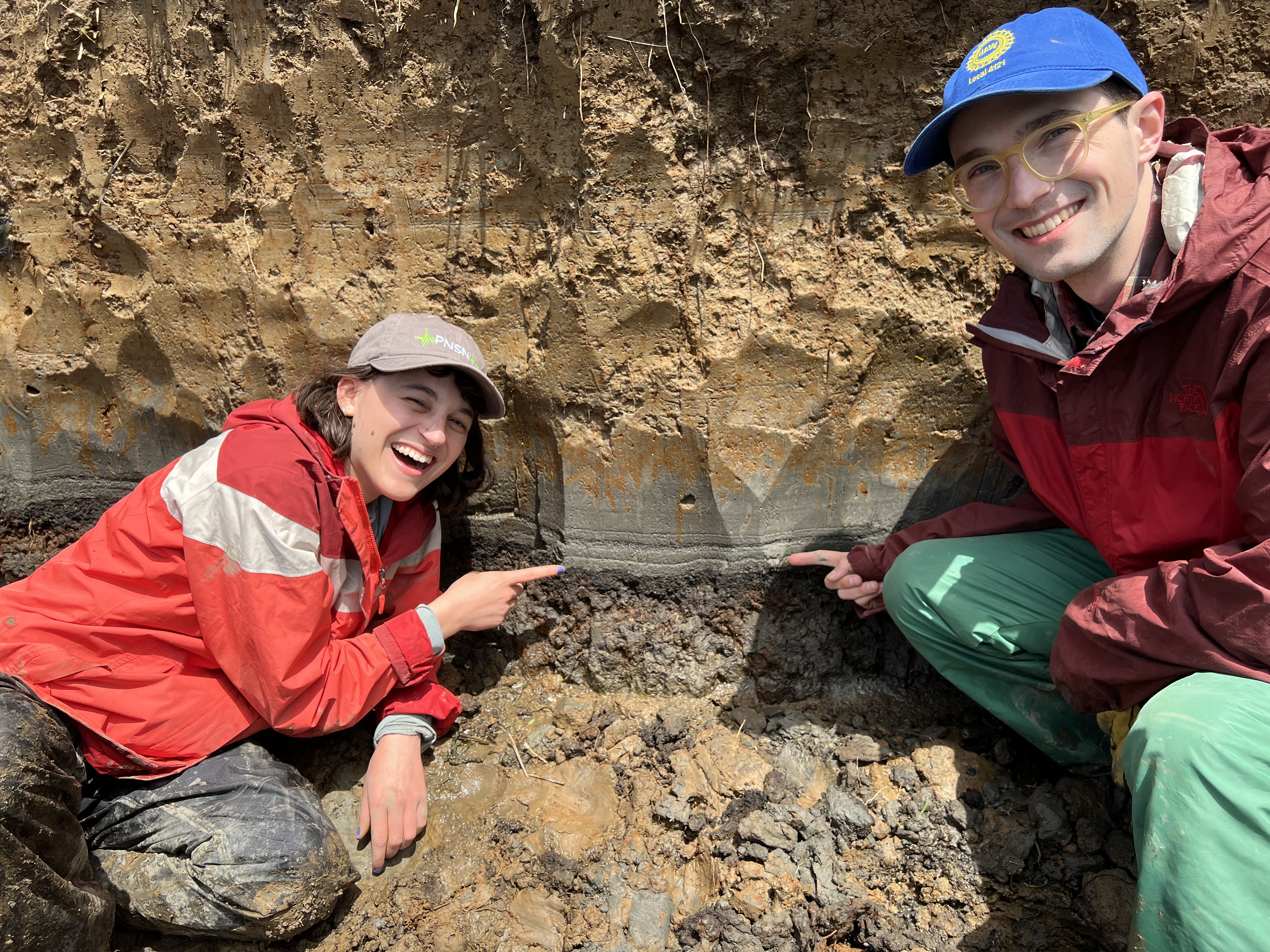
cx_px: 635
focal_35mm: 26
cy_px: 476
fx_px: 954
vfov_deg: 53.1
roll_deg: +2.5
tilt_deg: -19.5
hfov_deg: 67.3
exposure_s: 1/2404
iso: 50
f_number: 1.5
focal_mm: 5.7
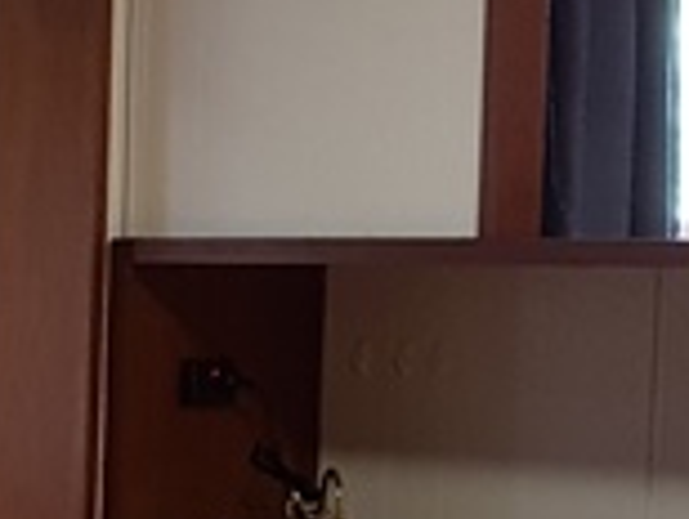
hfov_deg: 13.3
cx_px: -488
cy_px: 407
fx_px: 2691
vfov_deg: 11.0
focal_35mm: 135
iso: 160
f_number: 1.7
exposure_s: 1/33
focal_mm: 4.2
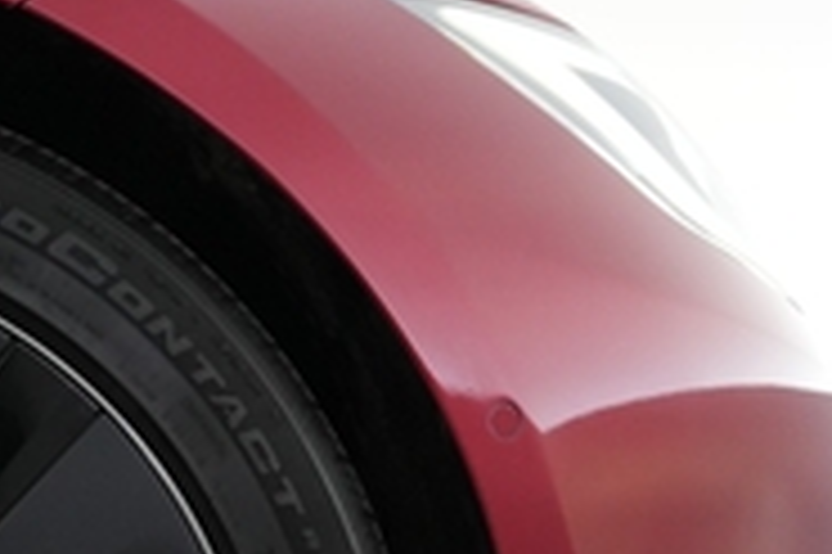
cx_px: -283
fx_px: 1916
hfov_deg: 21.8
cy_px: 712
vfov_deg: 15.6
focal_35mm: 83
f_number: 2.8
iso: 2500
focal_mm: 24
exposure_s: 1/160
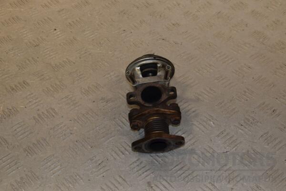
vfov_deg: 22.6
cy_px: 96
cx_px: 143
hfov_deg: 33.4
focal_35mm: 60
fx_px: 477
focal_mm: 40
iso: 800
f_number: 9
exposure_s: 1/200
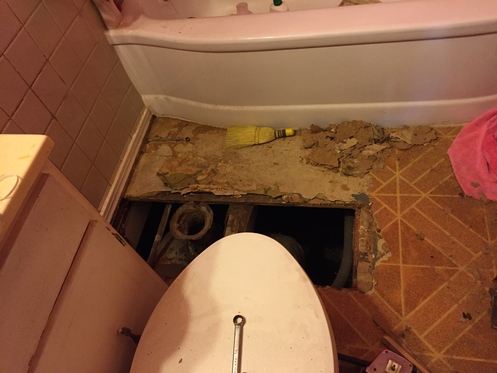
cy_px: 186
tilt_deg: -54.2
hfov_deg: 61.7
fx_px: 416
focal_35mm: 29
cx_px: 248
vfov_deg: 48.2
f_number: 2.2
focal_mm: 4.15
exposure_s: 1/30
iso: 250
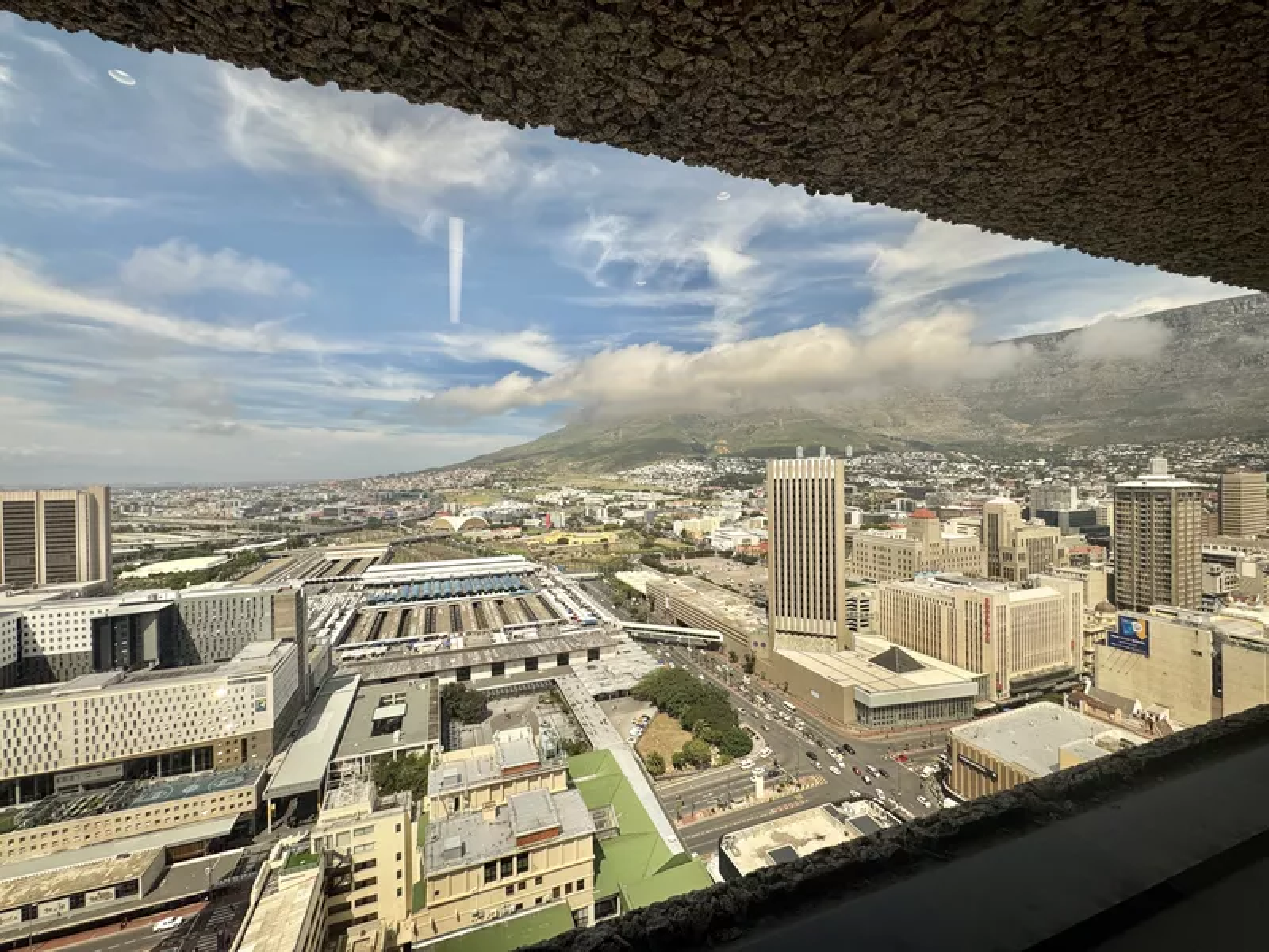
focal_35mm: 14
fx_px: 513
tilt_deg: -0.5
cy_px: 476
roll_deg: +0.8
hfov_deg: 102.1
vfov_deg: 85.7
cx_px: 634
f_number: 2.2
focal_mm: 2.22
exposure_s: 1/812
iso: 50
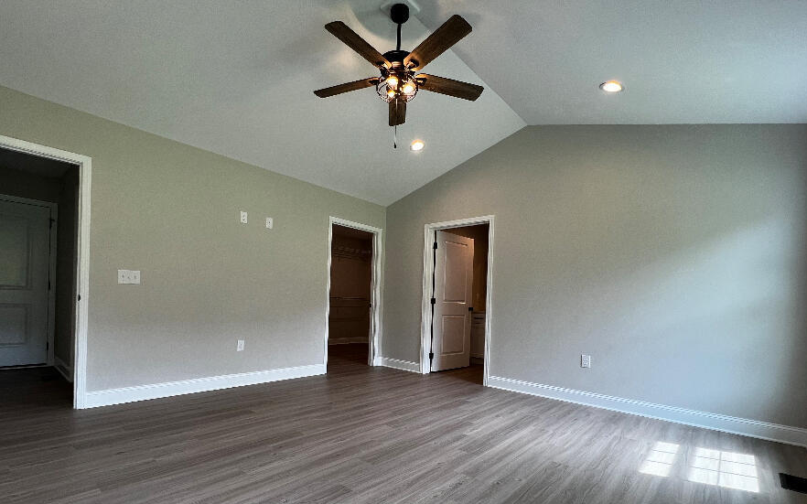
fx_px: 352
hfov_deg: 97.7
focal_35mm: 16
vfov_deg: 70.4
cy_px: 307
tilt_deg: -0.9
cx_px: 381
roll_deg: -1.9
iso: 80
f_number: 1.8
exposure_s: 1/120
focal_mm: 1.57
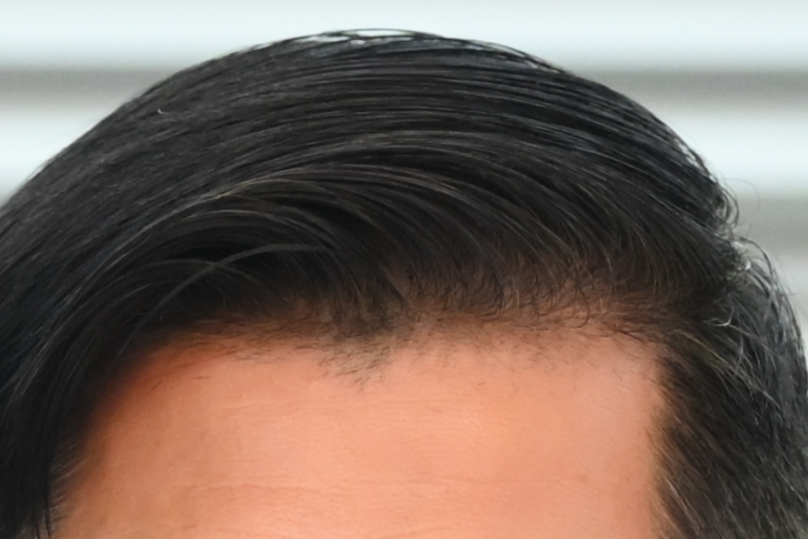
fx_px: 6576
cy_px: 1652
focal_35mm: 293
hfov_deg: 7.0
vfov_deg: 4.5
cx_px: 177
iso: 3200
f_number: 4
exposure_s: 1/250
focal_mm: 43
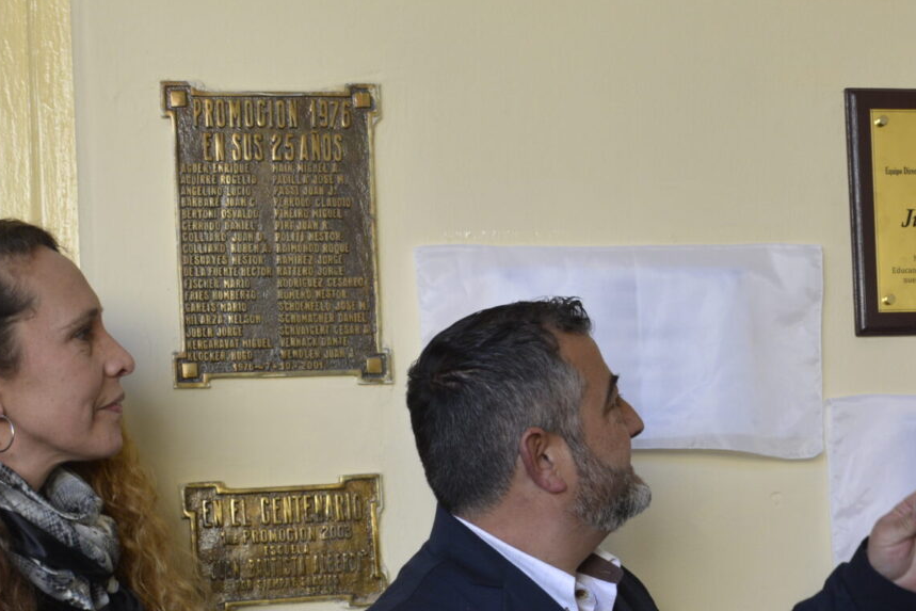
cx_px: 686
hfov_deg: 26.0
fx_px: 1962
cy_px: 534
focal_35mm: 77
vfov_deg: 17.5
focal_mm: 23
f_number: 5.6
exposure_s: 1/125
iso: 360
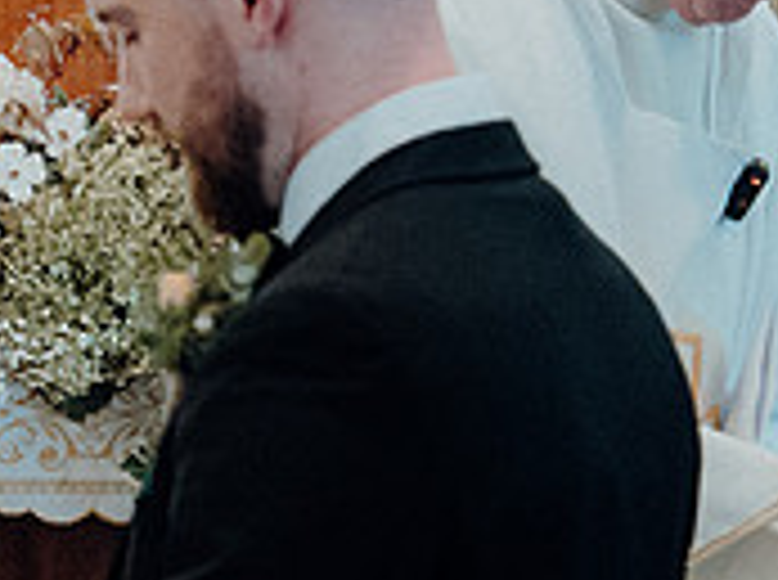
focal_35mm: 252
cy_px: 407
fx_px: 5652
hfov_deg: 7.8
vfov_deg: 5.9
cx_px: -40
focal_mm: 52
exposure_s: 1/160
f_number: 3.5
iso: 3200
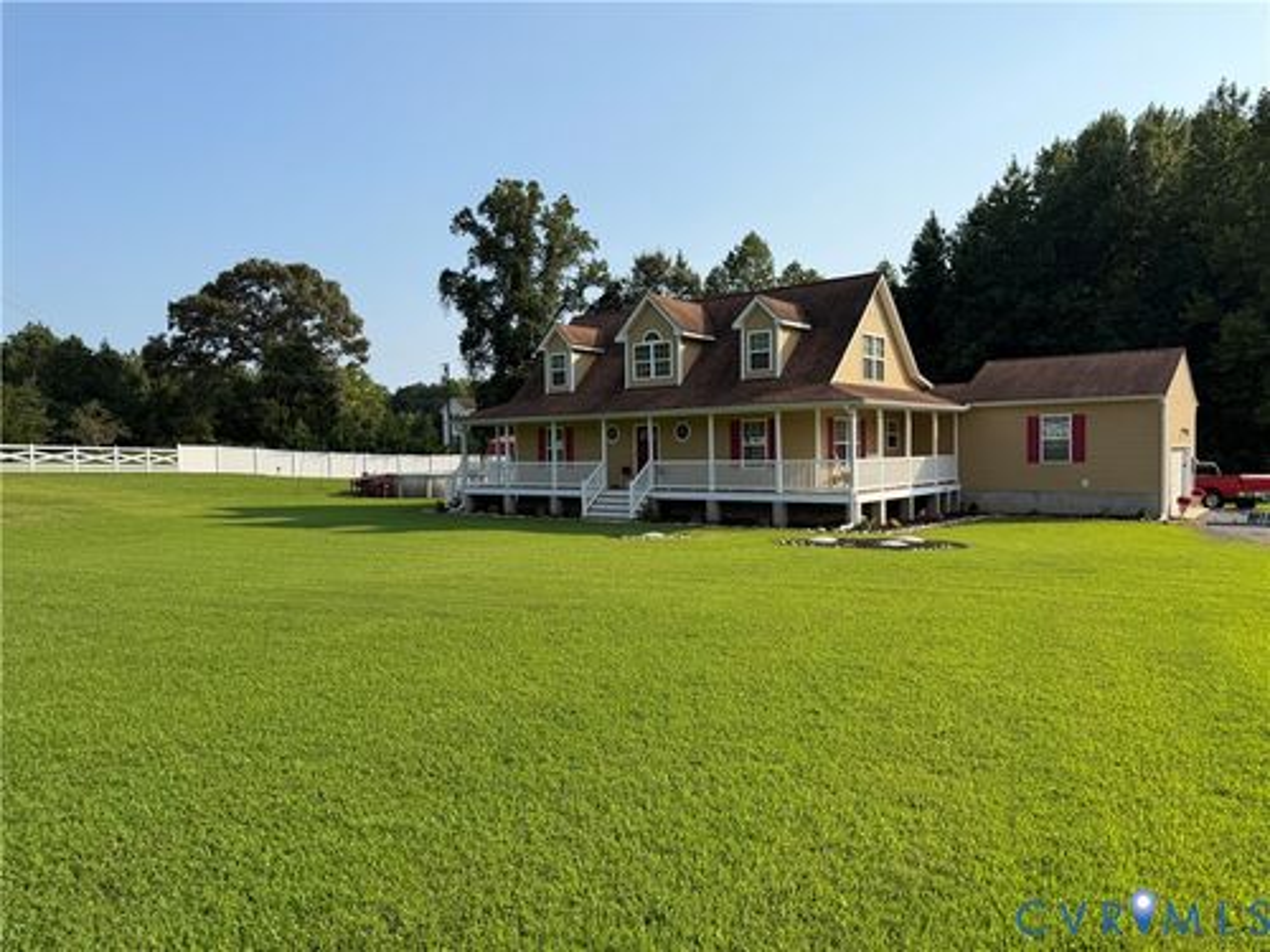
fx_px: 881
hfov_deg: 71.6
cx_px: 635
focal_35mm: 24
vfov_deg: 56.8
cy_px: 476
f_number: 1.78
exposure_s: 1/3953
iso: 80
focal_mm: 6.76
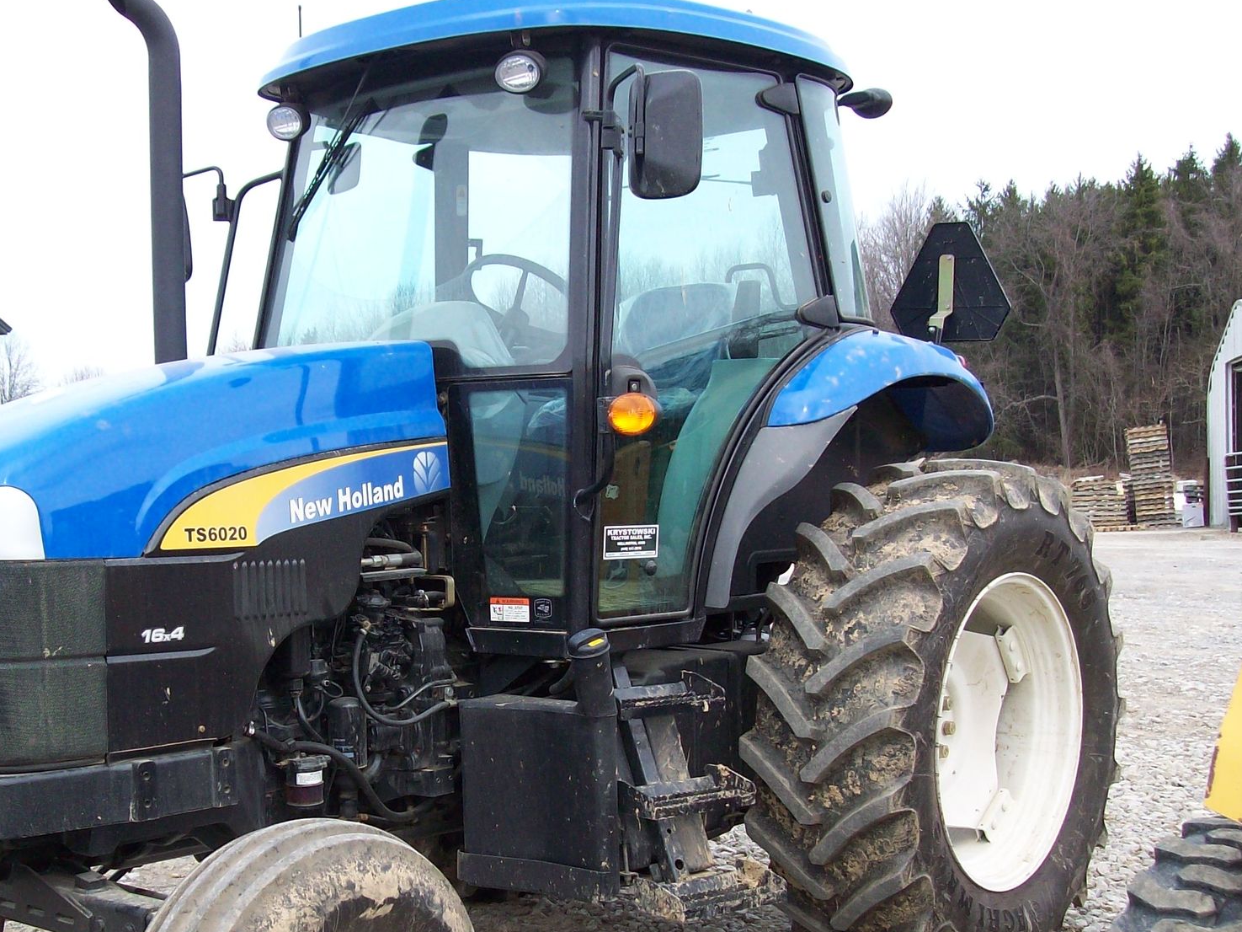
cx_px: 451
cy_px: 615
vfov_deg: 28.9
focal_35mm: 50
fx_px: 1794
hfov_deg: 37.9
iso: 80
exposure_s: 1/412
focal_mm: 6
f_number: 2.7
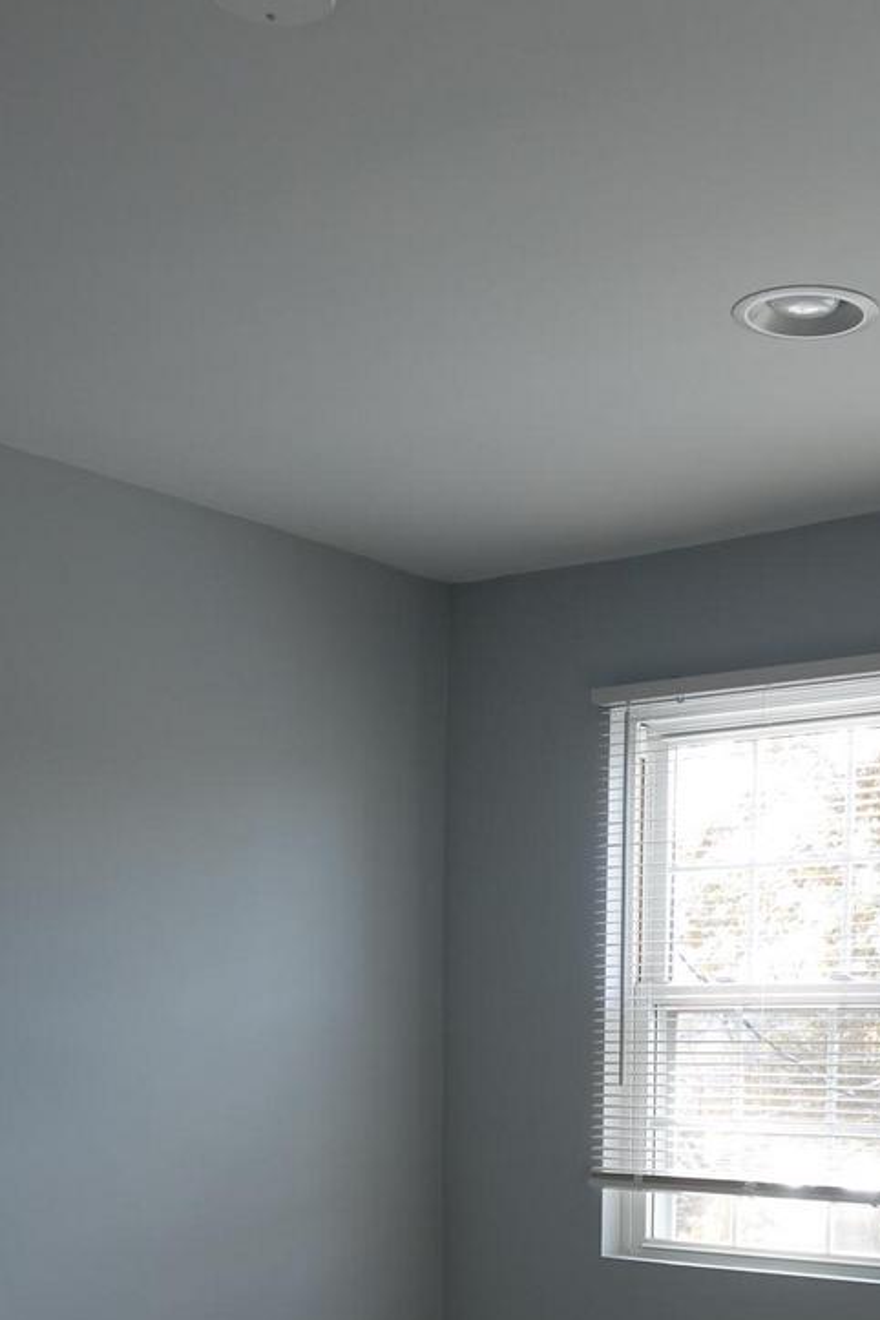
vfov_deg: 35.6
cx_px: 613
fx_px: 1870
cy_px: 1285
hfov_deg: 26.3
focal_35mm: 51
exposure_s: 1/80
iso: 125
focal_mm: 8.8
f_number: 2.8
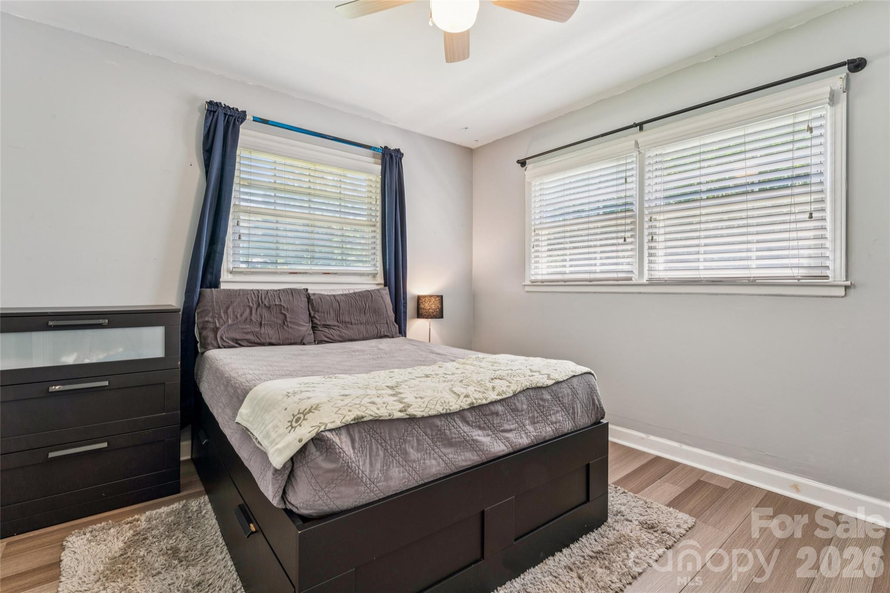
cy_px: 296
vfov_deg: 71.7
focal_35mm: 17
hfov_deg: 94.6
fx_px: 410
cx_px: 445
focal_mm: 16.6
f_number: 13
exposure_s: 1/1.67
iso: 100
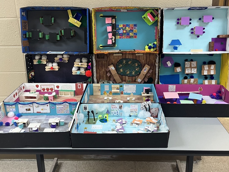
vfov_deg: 40.6
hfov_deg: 52.6
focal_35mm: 35
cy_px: 72
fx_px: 232
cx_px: 118
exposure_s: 1/60.2
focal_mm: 5.1
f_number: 1.6
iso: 160
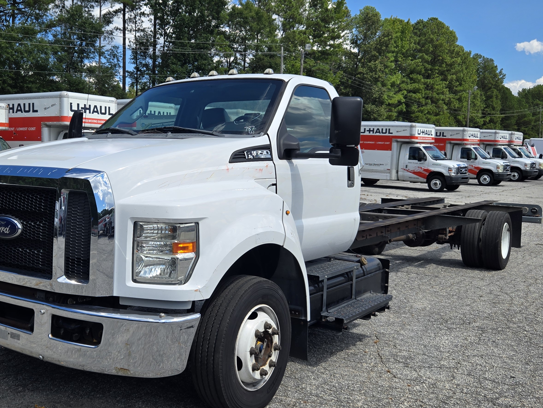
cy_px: 195
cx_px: 199
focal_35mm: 39
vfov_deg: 36.8
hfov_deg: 47.4
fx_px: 612
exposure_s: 1/1732
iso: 25
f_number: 1.8
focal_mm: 5.4
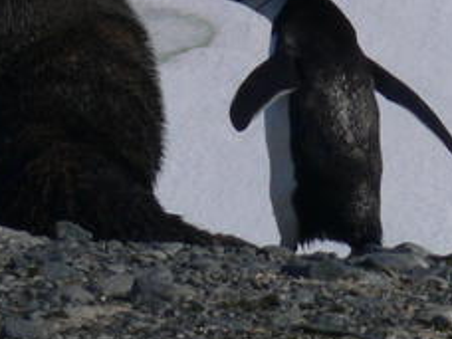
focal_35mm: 1877
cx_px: 192
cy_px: 56
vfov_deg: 0.8
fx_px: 24509
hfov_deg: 1.1
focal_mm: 88.8
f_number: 8
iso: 80
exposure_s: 1/500
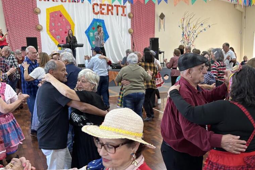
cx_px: 158
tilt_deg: -12.3
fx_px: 304
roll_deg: +0.4
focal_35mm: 43
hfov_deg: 45.1
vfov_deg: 31.1
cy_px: 104
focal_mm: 5.96
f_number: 1.6
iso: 160
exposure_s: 1/60
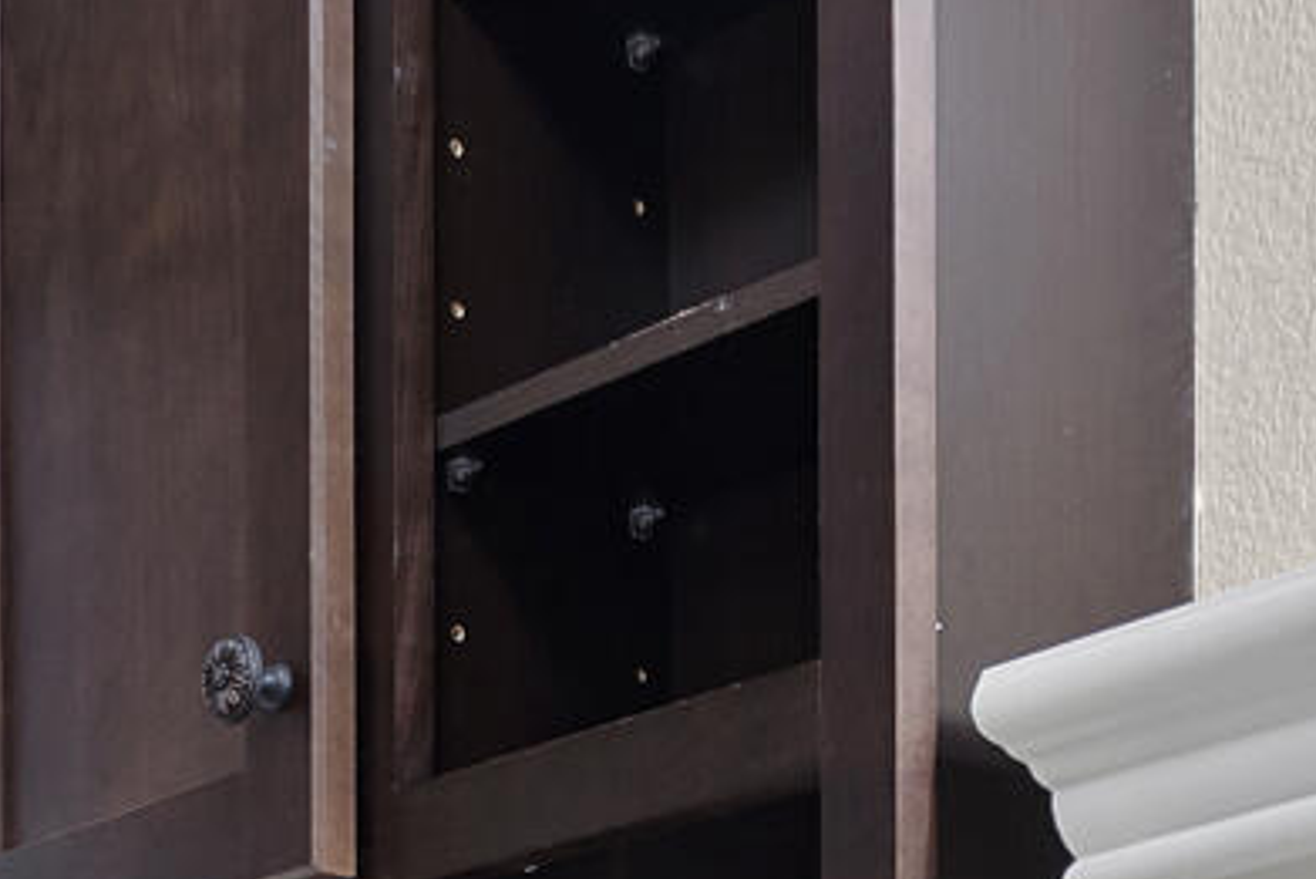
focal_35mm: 115
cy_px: 2007
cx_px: 565
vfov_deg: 10.5
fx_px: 4205
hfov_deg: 17.8
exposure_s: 3.2
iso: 100
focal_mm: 10
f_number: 5.6
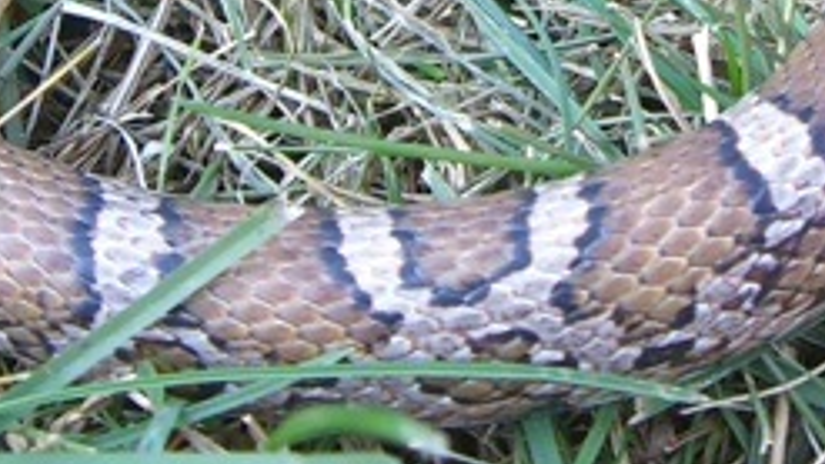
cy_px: -267
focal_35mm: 134
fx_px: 2932
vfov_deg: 8.8
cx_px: 608
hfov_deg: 15.9
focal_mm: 6.2
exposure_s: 1/80
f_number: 2.7
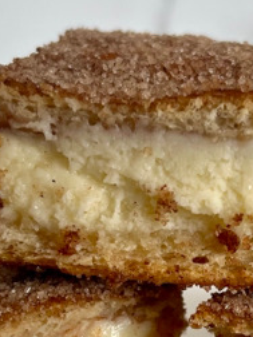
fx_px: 858
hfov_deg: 16.7
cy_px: 257
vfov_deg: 22.0
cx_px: 194
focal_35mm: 88
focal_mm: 5.1
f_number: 1.6
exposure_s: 1/120
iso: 40
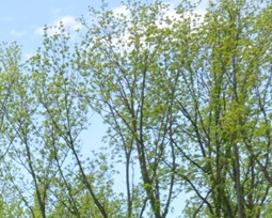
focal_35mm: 156
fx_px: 1256
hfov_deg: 11.3
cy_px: 343
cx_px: -252
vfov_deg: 9.6
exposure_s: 1/320
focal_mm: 26
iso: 800
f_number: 18
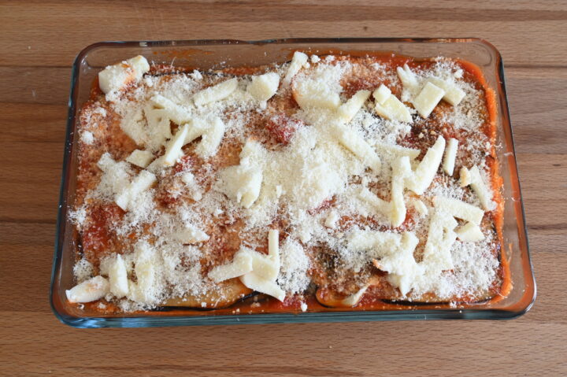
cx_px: 284
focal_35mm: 39
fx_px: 614
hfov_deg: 49.6
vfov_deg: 34.2
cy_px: 188
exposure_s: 1/13
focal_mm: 26
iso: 200
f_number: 9
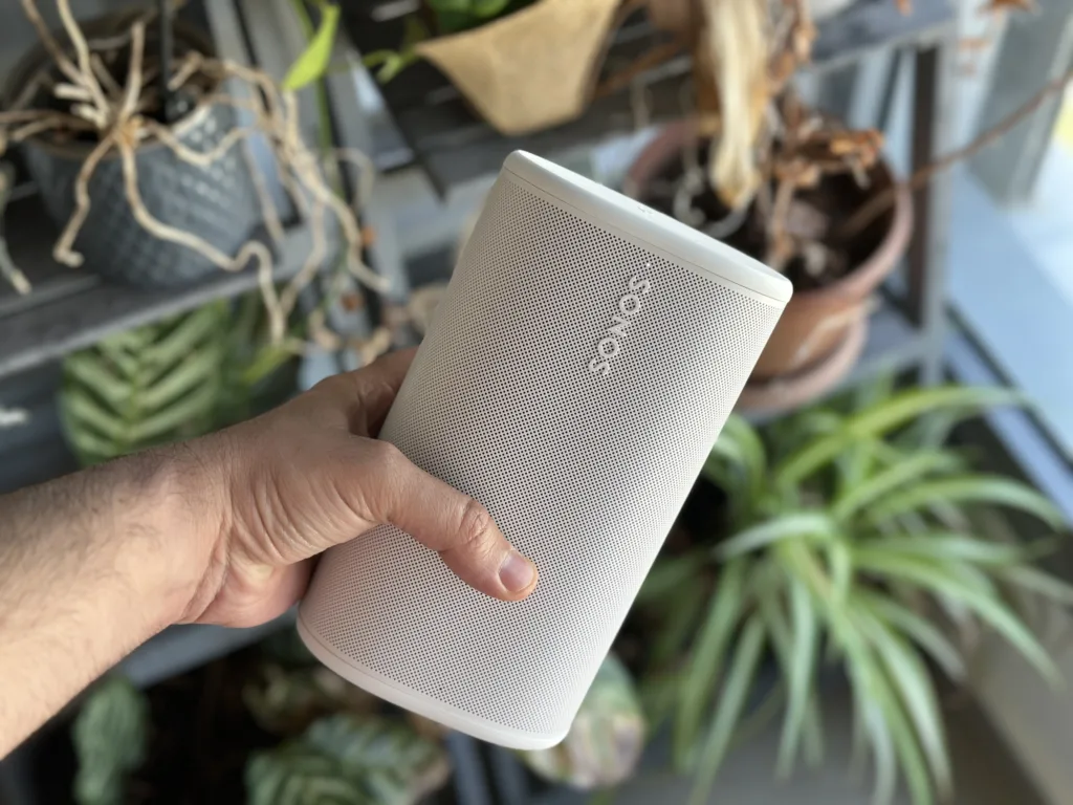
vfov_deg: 30.3
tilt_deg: -54.0
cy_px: 402
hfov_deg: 39.7
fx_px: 1488
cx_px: 536
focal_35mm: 48
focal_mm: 6.86
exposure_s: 1/266
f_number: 1.78
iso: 80
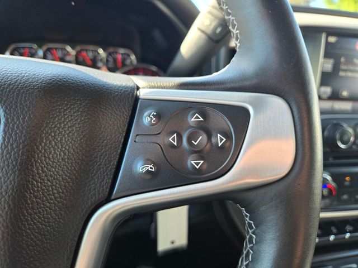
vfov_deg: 58.9
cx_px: 179
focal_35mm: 23
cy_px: 134
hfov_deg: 73.9
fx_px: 238
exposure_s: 1/180
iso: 100
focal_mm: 5.4
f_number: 1.8
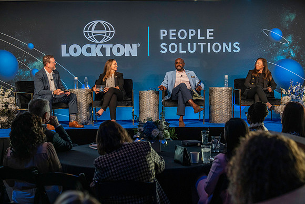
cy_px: 102
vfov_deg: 21.6
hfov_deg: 31.9
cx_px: 152
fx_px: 534
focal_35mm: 63
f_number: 4.5
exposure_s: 1/200
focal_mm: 63
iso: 4000
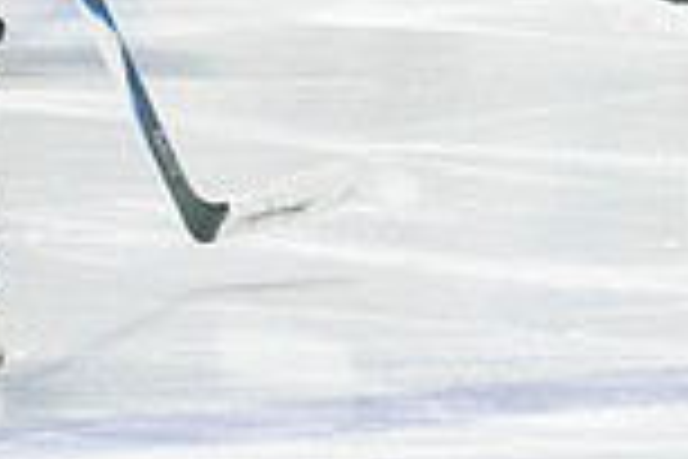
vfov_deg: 1.6
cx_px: 133
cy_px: -56
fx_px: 15937
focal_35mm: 834
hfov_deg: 2.5
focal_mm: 85
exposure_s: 1/640
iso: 640
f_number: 3.2
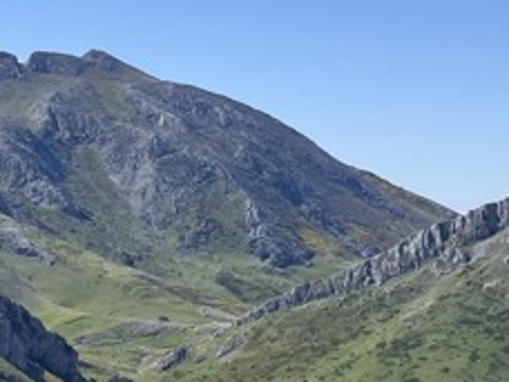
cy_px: 185
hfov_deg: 16.0
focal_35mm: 117
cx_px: -143
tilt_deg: +0.0
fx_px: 1720
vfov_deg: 12.7
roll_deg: -0.1
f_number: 1.6
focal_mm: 5.1
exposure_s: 1/3876
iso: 50
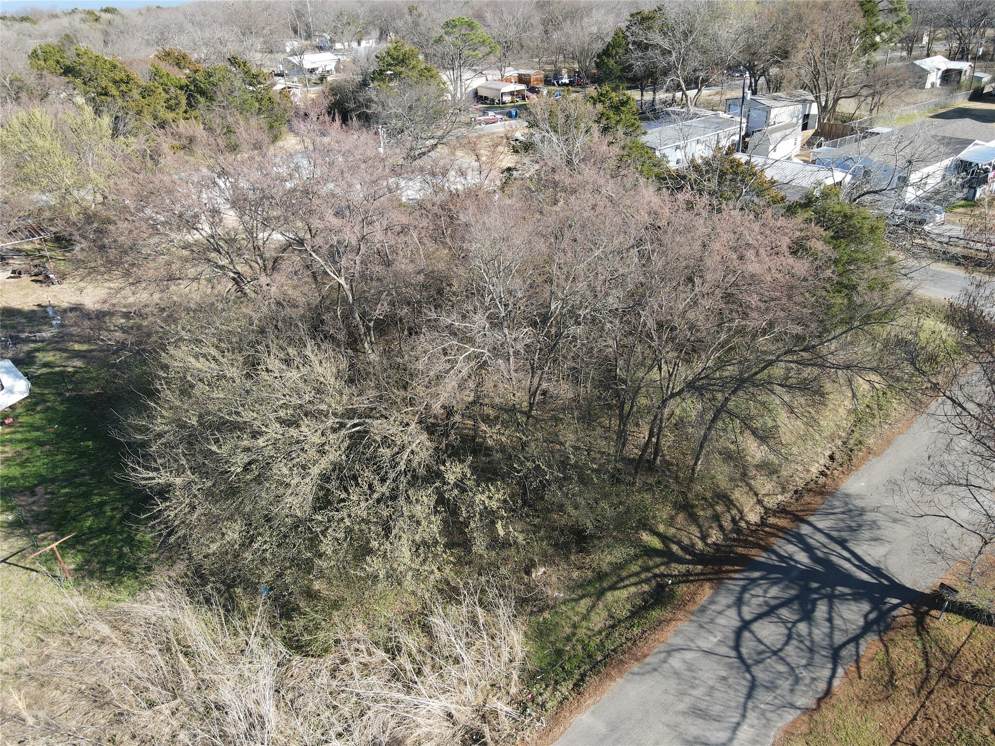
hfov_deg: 71.6
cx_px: 498
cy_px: 373
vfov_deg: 56.8
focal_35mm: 24
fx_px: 690
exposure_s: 1/200
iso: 100
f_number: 2.8
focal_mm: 4.5
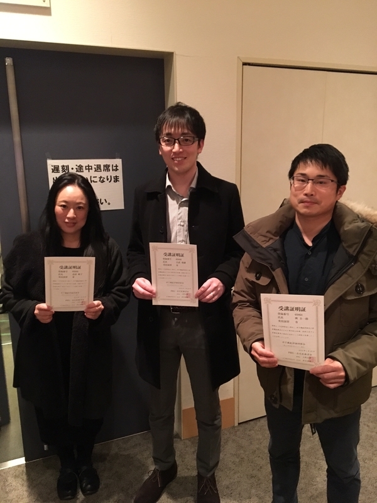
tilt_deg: -12.4
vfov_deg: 61.7
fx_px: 421
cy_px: 252
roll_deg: +1.1
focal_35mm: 29
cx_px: 188
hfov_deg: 48.2
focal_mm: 4.15
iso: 640
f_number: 2.2
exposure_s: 1/15
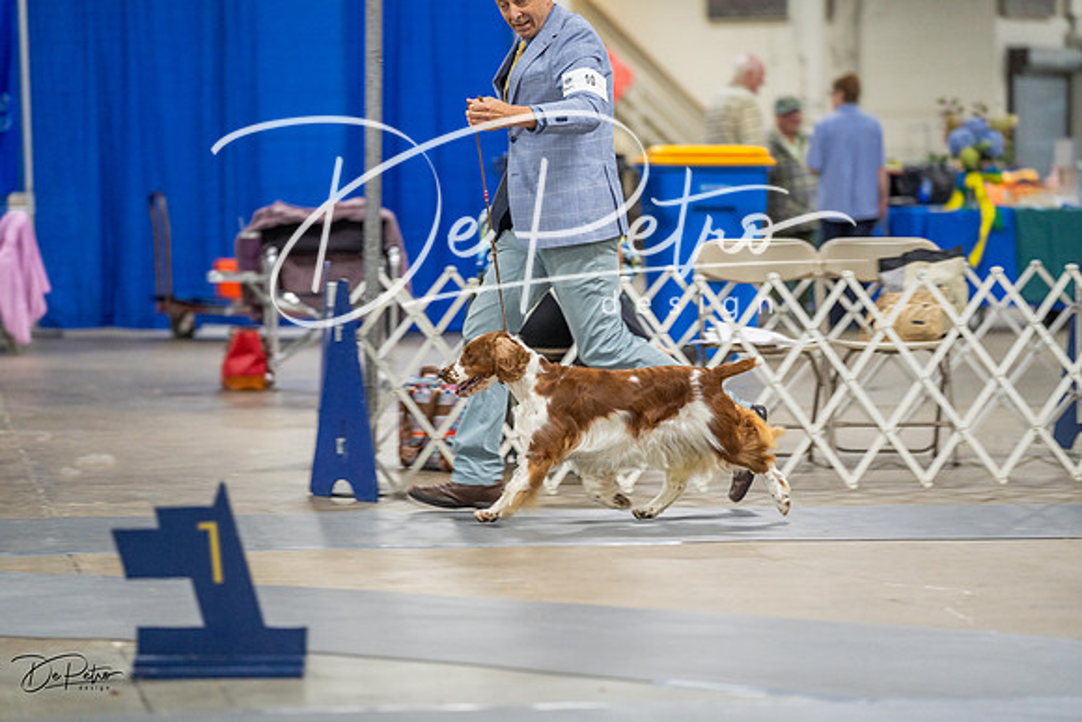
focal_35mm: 150
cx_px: 541
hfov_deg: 13.7
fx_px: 4509
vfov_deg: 9.2
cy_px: 361
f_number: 2.8
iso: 2000
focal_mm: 150
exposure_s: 1/160
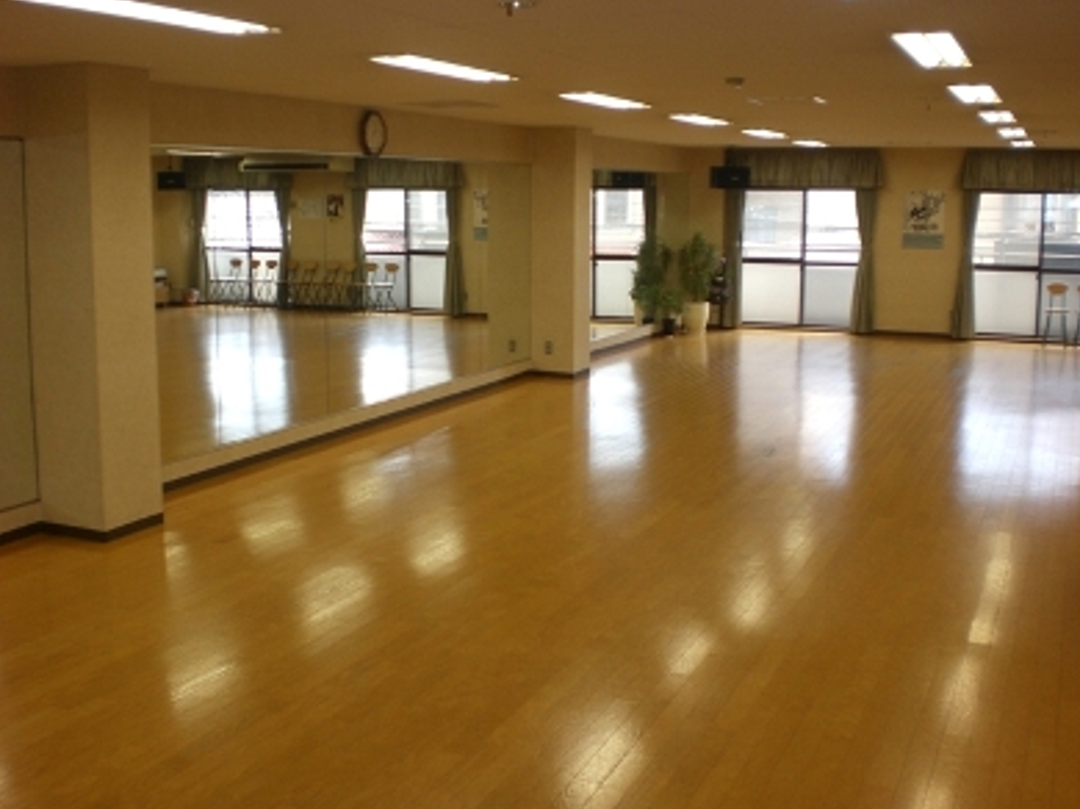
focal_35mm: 39
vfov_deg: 36.8
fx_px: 1216
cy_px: 399
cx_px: 551
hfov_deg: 47.9
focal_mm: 6.3
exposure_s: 1/125
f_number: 3.1
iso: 100
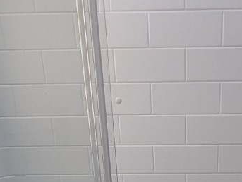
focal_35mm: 65
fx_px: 455
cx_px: 174
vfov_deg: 20.1
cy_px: 257
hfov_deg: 29.4
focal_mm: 2.35
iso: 49
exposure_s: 1/508
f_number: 2.2
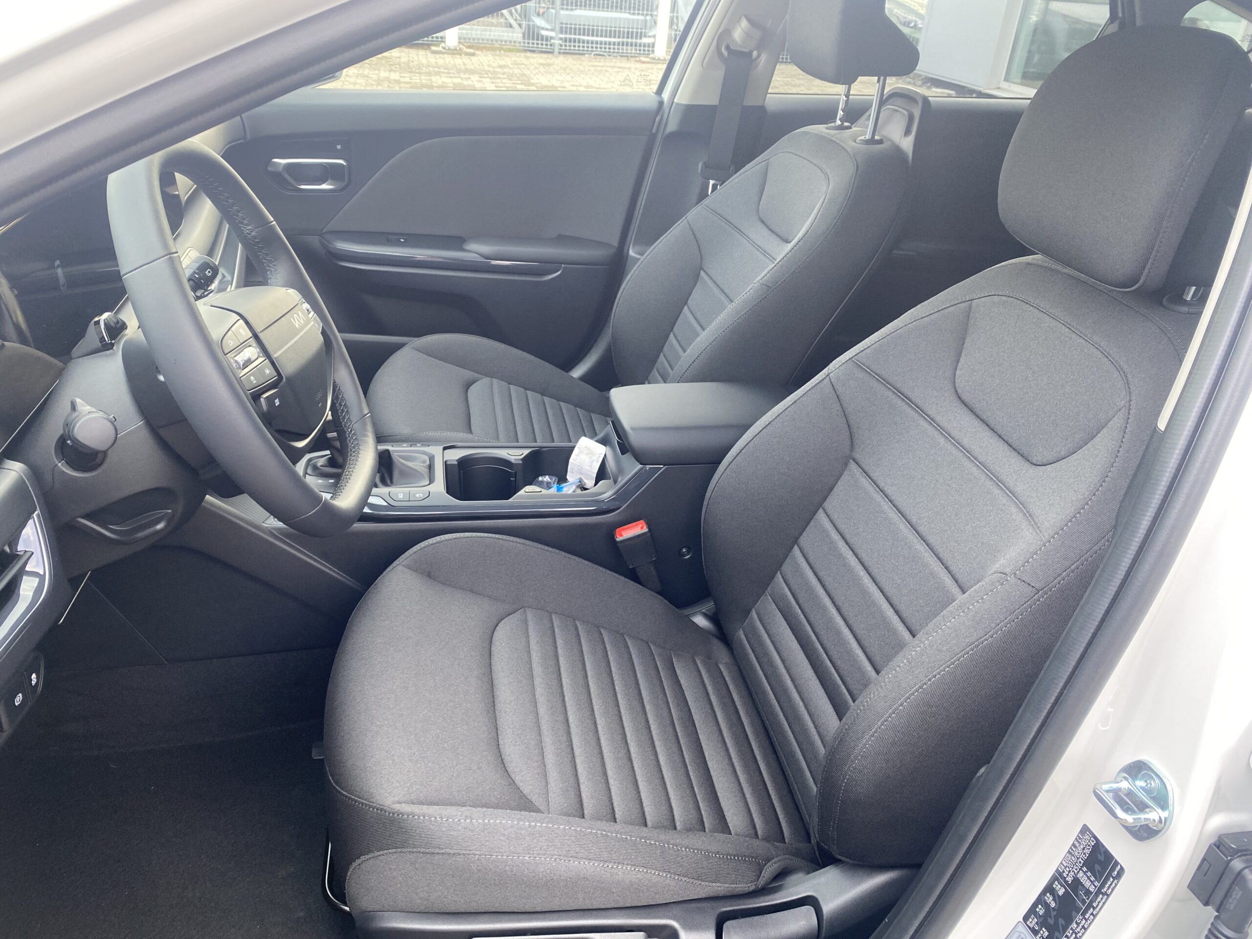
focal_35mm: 26
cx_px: 626
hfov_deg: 67.3
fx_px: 940
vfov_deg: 53.1
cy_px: 470
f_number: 1.8
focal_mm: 4.25
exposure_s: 1/121
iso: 100
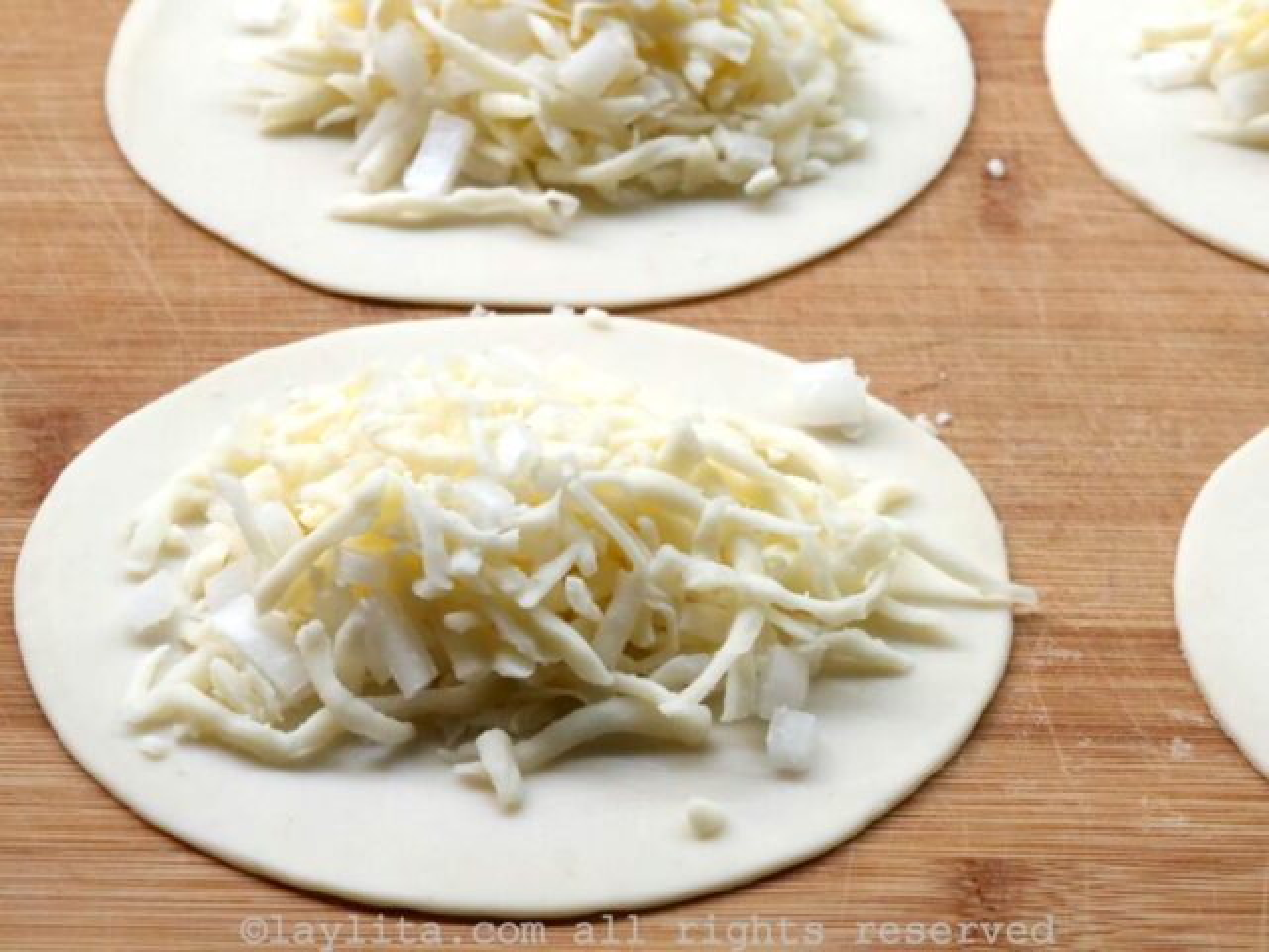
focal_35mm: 120
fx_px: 4399
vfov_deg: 12.3
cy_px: 476
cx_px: 634
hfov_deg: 16.4
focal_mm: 60
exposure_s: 1/125
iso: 3200
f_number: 14
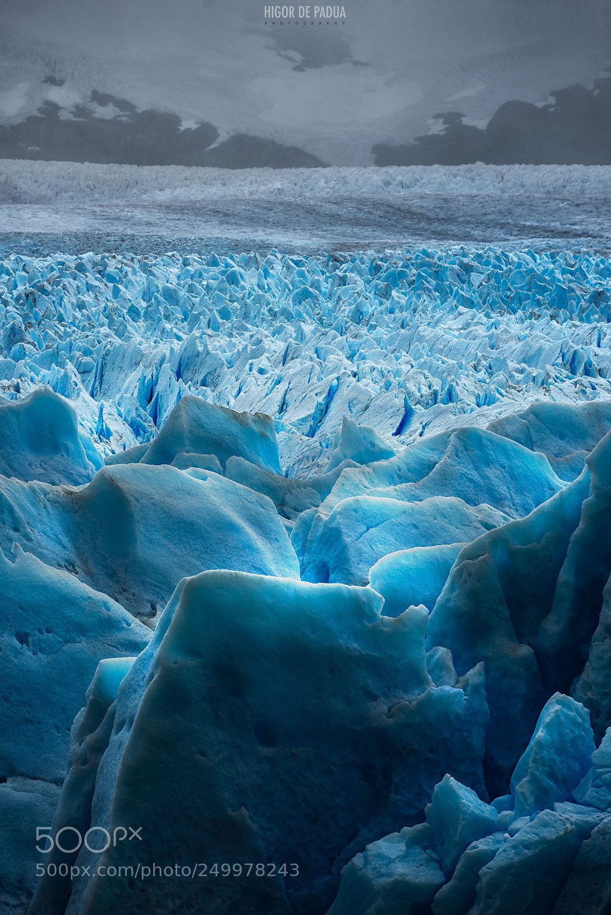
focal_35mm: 280
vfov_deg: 7.4
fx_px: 7122
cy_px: 458
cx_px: 306
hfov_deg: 4.9
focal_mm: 280
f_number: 8
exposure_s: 1/200
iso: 100
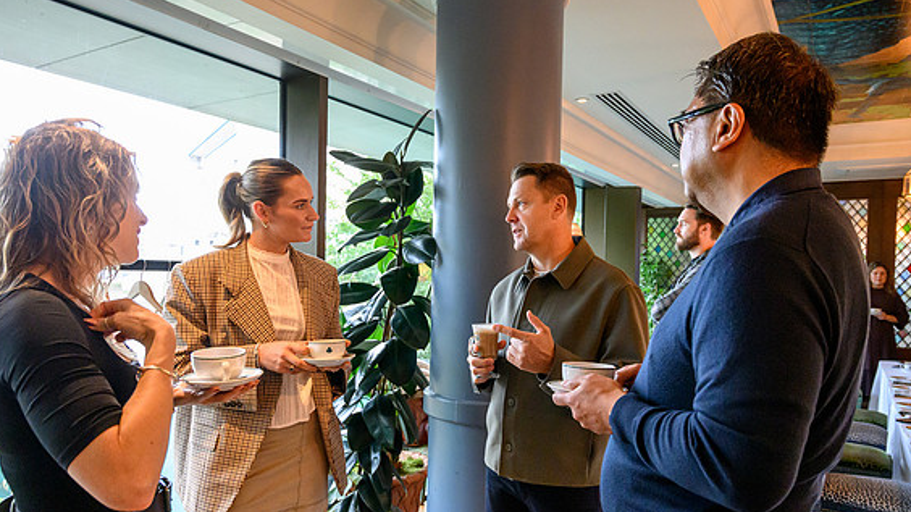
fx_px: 652
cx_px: 446
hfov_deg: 69.9
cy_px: 292
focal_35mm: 27
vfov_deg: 42.8
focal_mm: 24
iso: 9000
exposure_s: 1/200
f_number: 5
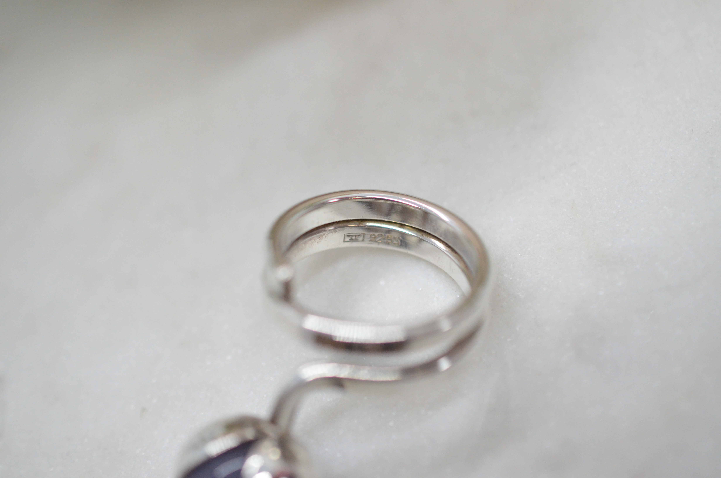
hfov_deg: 33.5
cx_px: 360
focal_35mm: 60
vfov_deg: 22.5
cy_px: 239
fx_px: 1199
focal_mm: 40
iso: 2500
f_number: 3.5
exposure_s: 1/2500
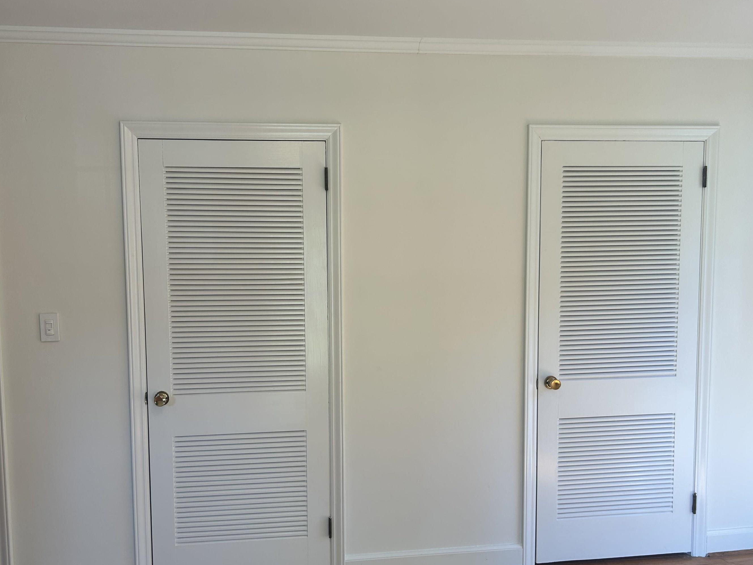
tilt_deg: -5.3
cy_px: 309
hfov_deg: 59.8
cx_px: 335
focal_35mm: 30
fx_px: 653
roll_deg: +0.9
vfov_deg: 46.7
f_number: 1.5
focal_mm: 5.7
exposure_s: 1/120
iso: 40
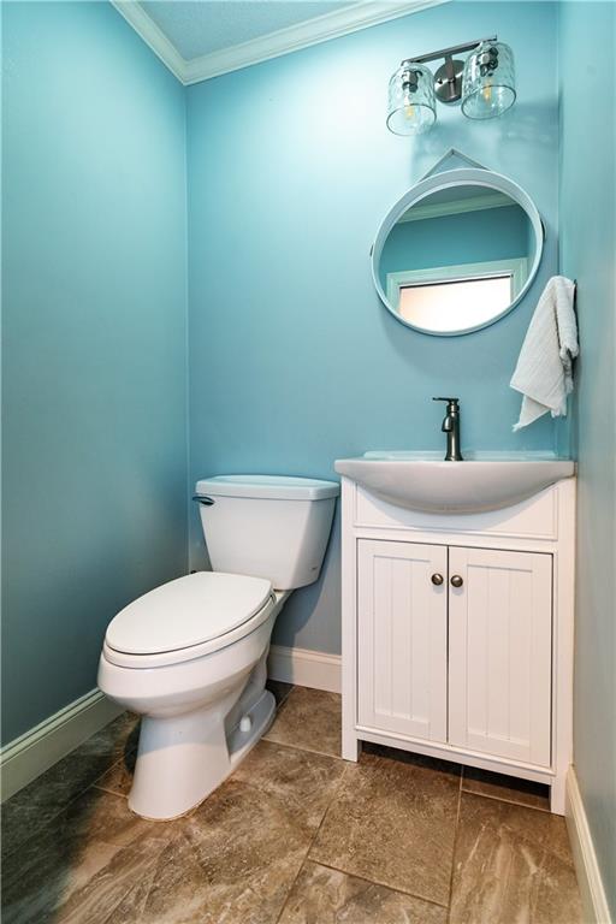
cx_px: 308
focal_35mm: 16
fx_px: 411
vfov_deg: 96.7
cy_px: 462
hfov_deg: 73.7
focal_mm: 16
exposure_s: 1/4
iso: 320
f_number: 6.3
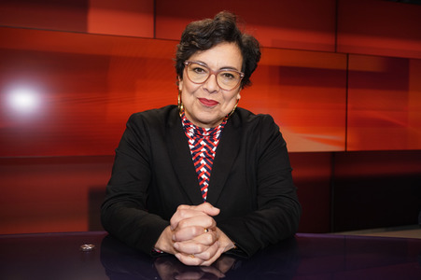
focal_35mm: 37
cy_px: 140
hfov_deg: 51.9
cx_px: 210
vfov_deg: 35.9
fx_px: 432
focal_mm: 37
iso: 2000
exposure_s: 1/125
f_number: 5
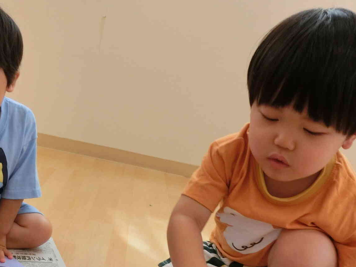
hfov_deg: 36.5
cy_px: 229
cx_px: 124
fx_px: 535
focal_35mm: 52
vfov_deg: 27.3
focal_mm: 5.2
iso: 200
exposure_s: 1/125
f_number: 3.7
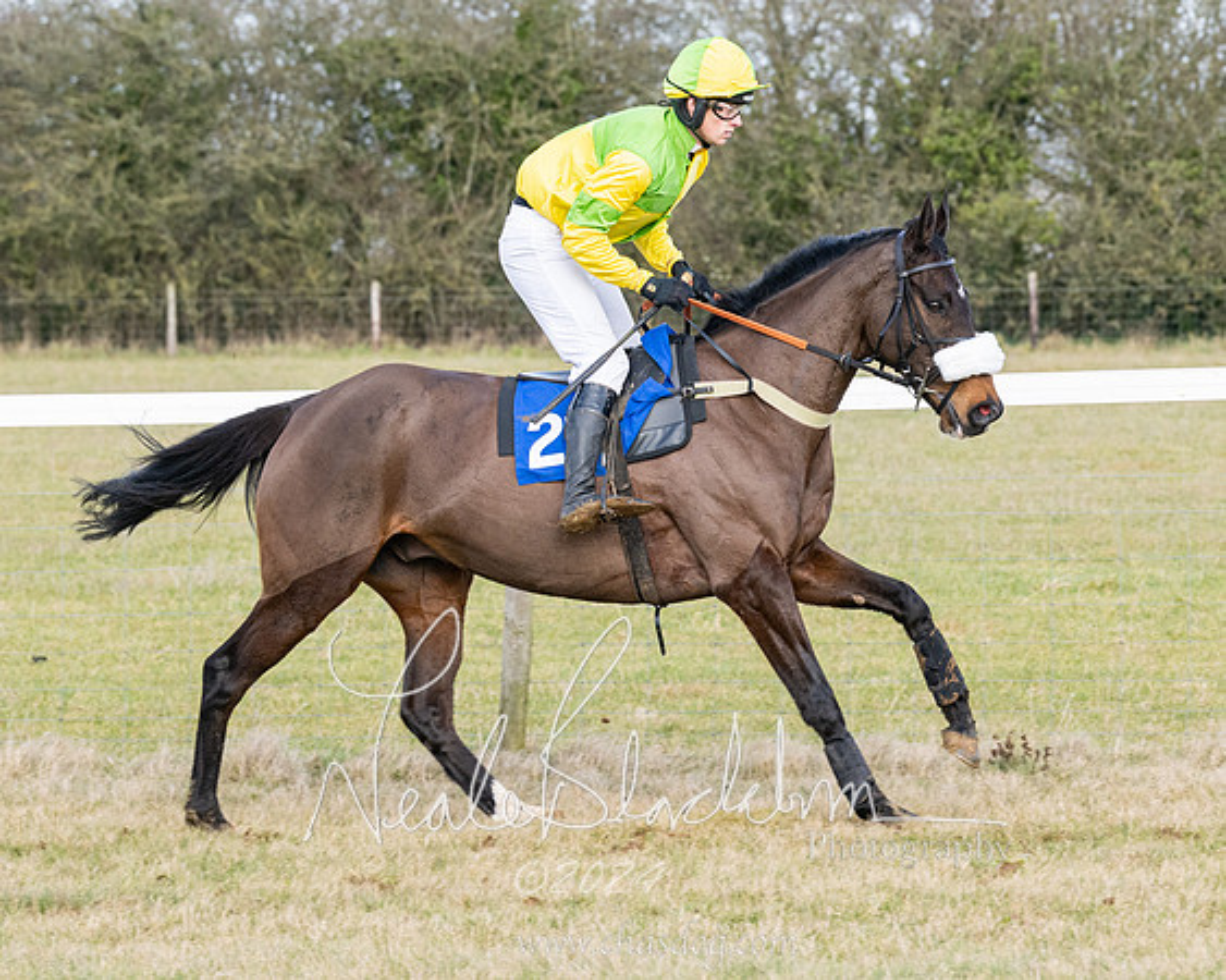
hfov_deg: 8.2
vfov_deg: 6.6
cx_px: 831
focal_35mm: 236
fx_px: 8553
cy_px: 553
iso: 400
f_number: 5
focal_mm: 115
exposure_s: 1/800
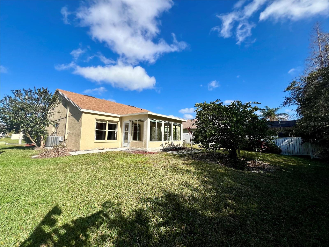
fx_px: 124
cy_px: 124
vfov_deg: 89.9
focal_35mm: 13
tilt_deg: +6.1
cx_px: 164
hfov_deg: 106.2
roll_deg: -1.1
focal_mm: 1.57
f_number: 1.8
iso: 32
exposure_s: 1/1876
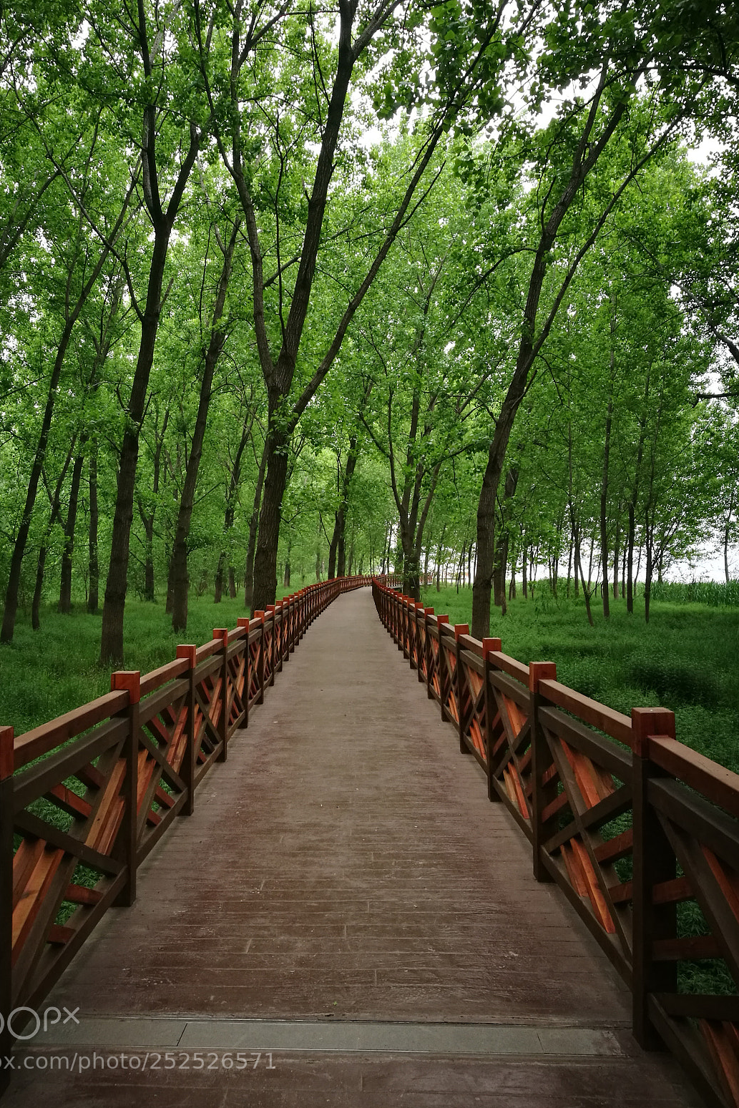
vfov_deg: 63.7
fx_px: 893
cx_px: 331
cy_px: 545
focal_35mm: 29
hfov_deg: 44.9
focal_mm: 4.5
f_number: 2.2
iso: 160
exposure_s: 1/33.3
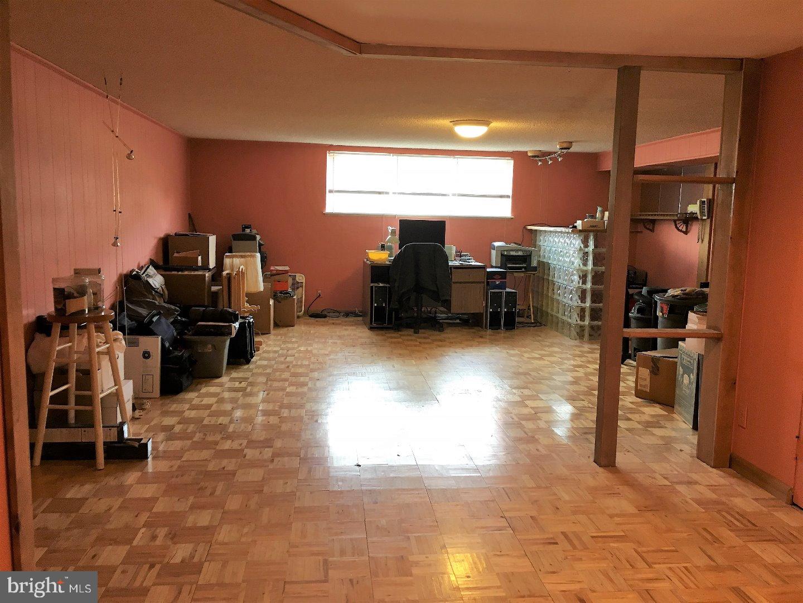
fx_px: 673
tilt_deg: -8.0
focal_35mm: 29
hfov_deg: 61.7
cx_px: 402
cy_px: 302
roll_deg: -1.8
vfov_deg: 48.2
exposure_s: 1/30
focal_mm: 4.15
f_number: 2.2
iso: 80
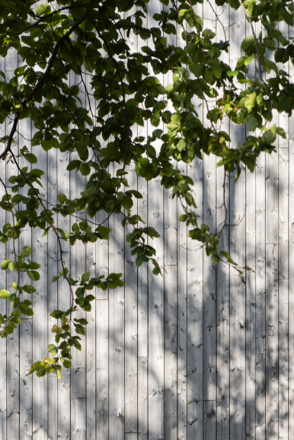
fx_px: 1775
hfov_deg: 9.5
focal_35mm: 145
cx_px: 211
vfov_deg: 13.9
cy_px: 453
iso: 64
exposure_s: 1/80
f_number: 5.6
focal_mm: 70
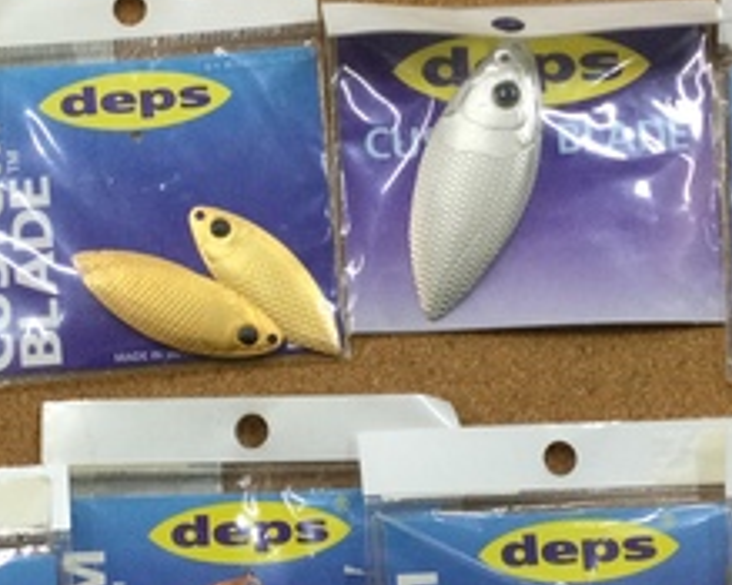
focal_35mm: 83
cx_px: 170
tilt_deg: -80.0
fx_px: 1797
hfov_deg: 22.8
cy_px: 384
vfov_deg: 18.4
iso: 32
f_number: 2.4
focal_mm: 3.3
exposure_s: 1/30
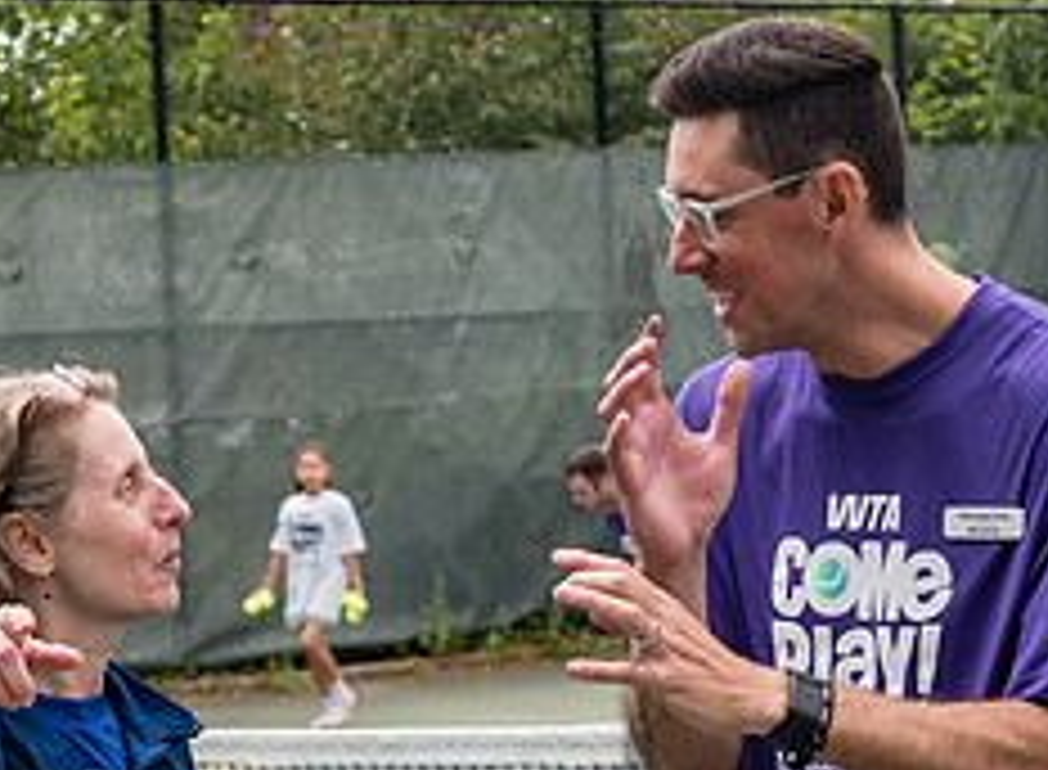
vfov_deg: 9.7
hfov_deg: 13.3
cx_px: 383
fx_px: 4506
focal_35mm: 150
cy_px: 651
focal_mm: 52
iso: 1000
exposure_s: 1/1000
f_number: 5
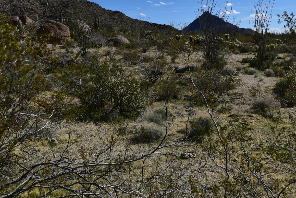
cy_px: 38
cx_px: 171
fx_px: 329
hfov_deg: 48.3
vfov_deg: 32.4
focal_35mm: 40
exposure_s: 1/4000
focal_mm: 24
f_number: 5.6
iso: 360
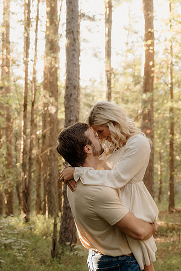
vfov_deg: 32.9
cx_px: 90
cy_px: 136
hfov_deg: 22.3
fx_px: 460
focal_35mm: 61
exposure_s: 1/125
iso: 500
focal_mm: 41
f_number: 2.8
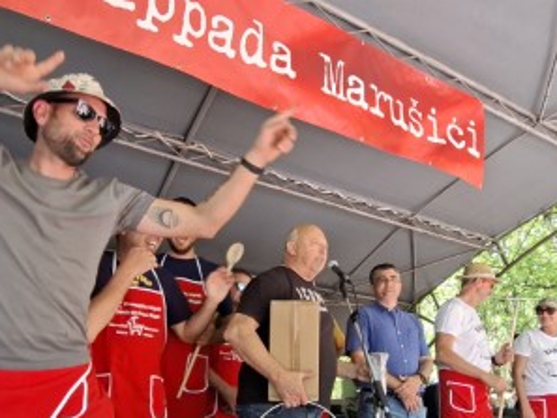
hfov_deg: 63.4
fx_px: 451
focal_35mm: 28
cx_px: 276
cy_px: 300
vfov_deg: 48.3
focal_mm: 1.74
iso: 40
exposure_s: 1/50
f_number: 2.2
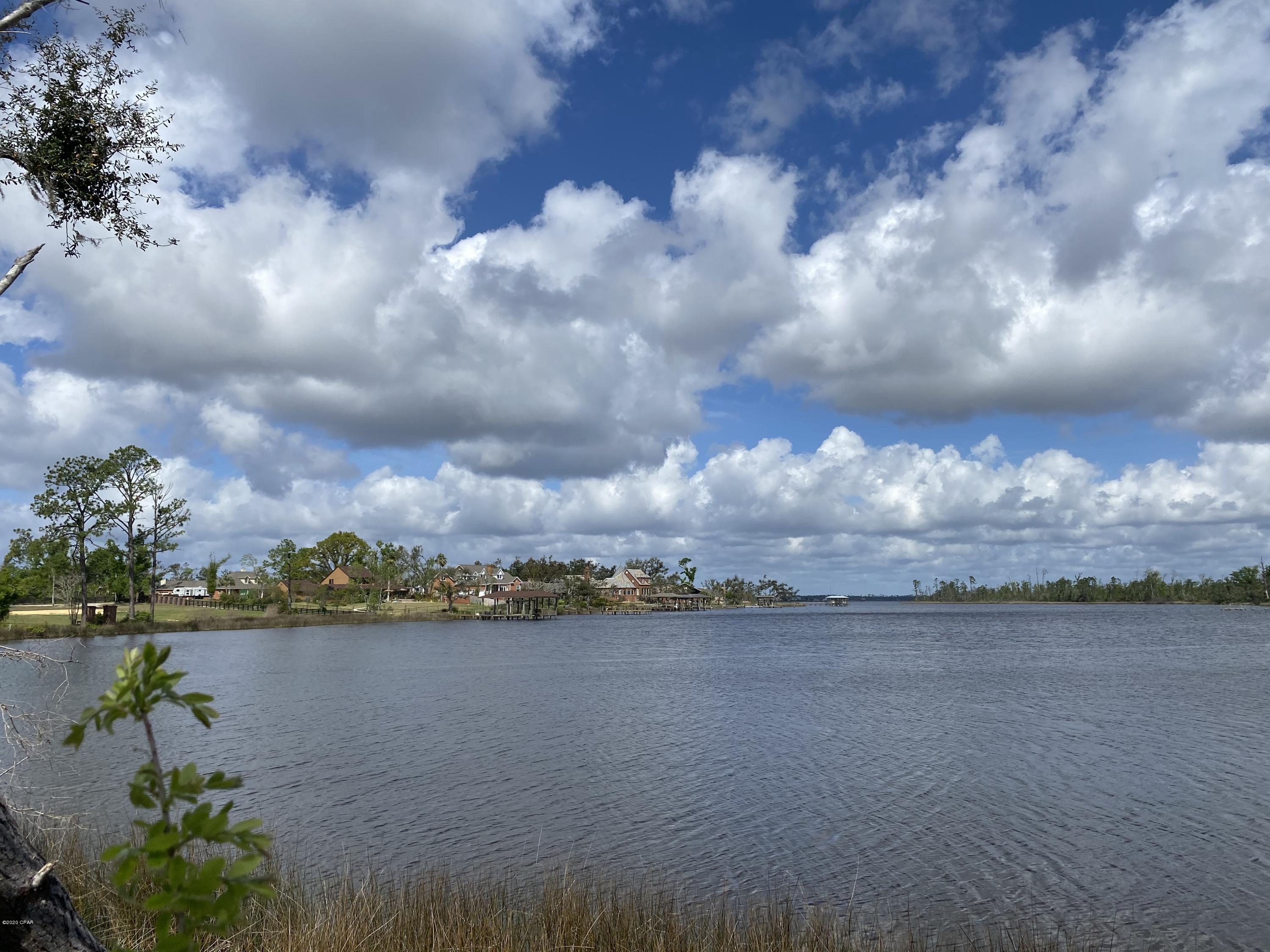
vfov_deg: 53.1
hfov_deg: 67.3
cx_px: 635
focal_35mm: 26
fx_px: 954
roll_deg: -0.3
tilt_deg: +8.9
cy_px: 476
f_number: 1.8
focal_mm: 4.25
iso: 32
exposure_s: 1/6098
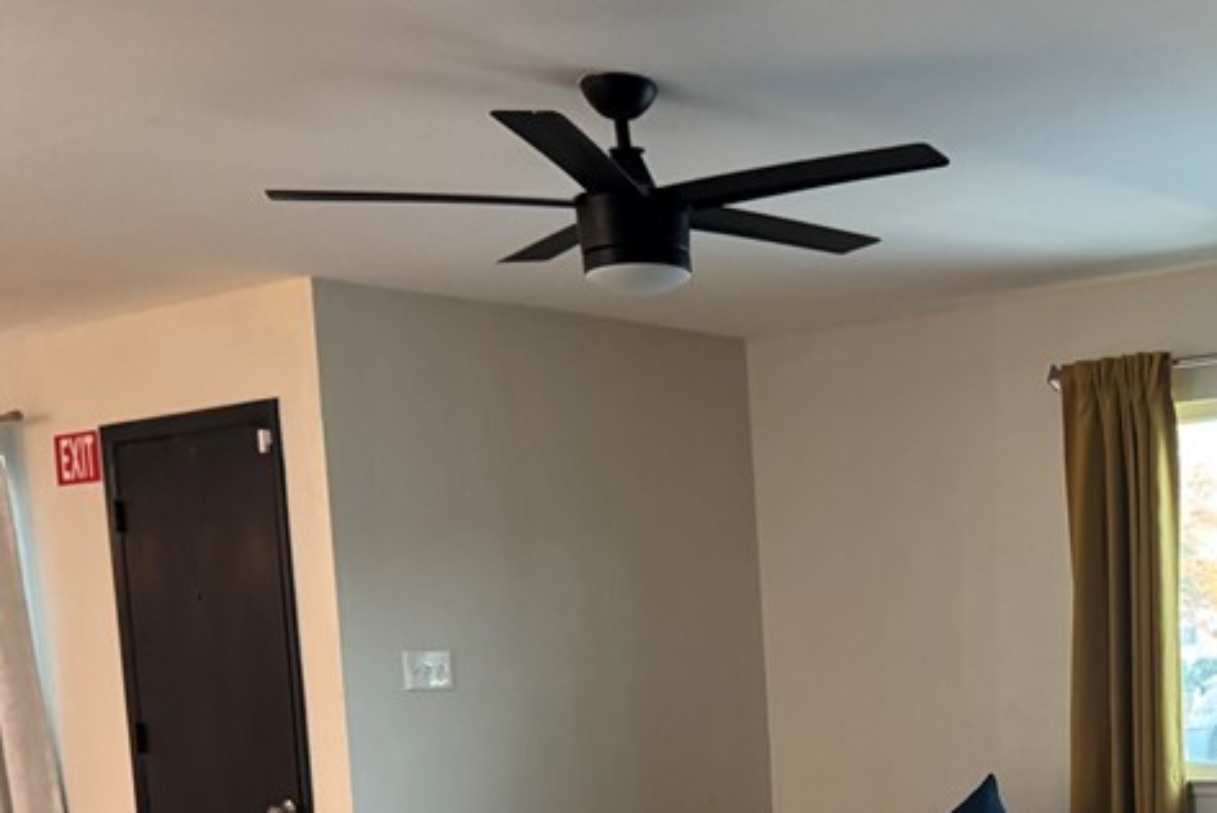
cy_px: 846
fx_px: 1827
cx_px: 1112
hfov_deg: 34.6
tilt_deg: -5.8
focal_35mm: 54
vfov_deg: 23.8
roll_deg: +2.6
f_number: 1.78
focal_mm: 6.76
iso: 800
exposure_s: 1/40
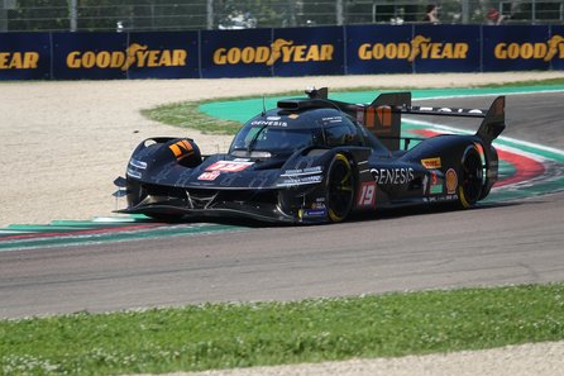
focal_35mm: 354
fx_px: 5544
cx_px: 282
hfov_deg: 5.8
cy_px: 187
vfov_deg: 3.9
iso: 100
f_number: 4
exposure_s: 1/800
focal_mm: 128.59
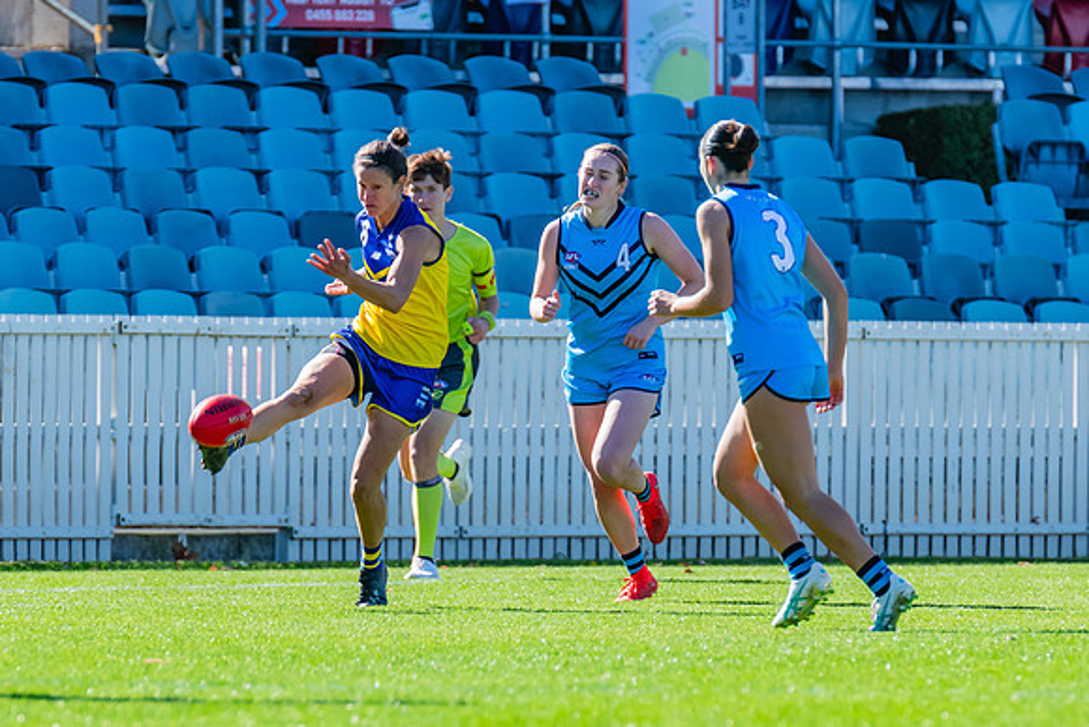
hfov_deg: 2.8
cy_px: 425
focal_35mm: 735
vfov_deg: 1.9
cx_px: 482
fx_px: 22241
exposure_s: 1/1250
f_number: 6.3
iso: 800
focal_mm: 420
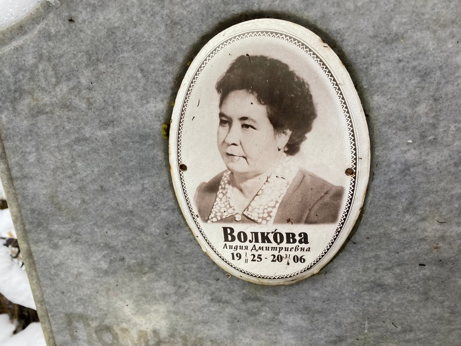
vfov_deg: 53.1
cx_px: 230
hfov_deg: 67.3
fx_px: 346
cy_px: 173
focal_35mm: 26
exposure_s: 1/122
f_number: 1.8
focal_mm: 4.25
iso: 40
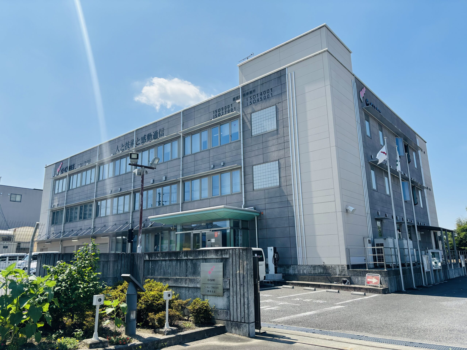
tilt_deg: +12.9
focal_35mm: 26
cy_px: 175
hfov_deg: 67.3
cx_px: 234
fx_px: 351
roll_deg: +0.1
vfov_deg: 53.1
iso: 50
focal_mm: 5.96
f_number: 1.6
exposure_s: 1/3413
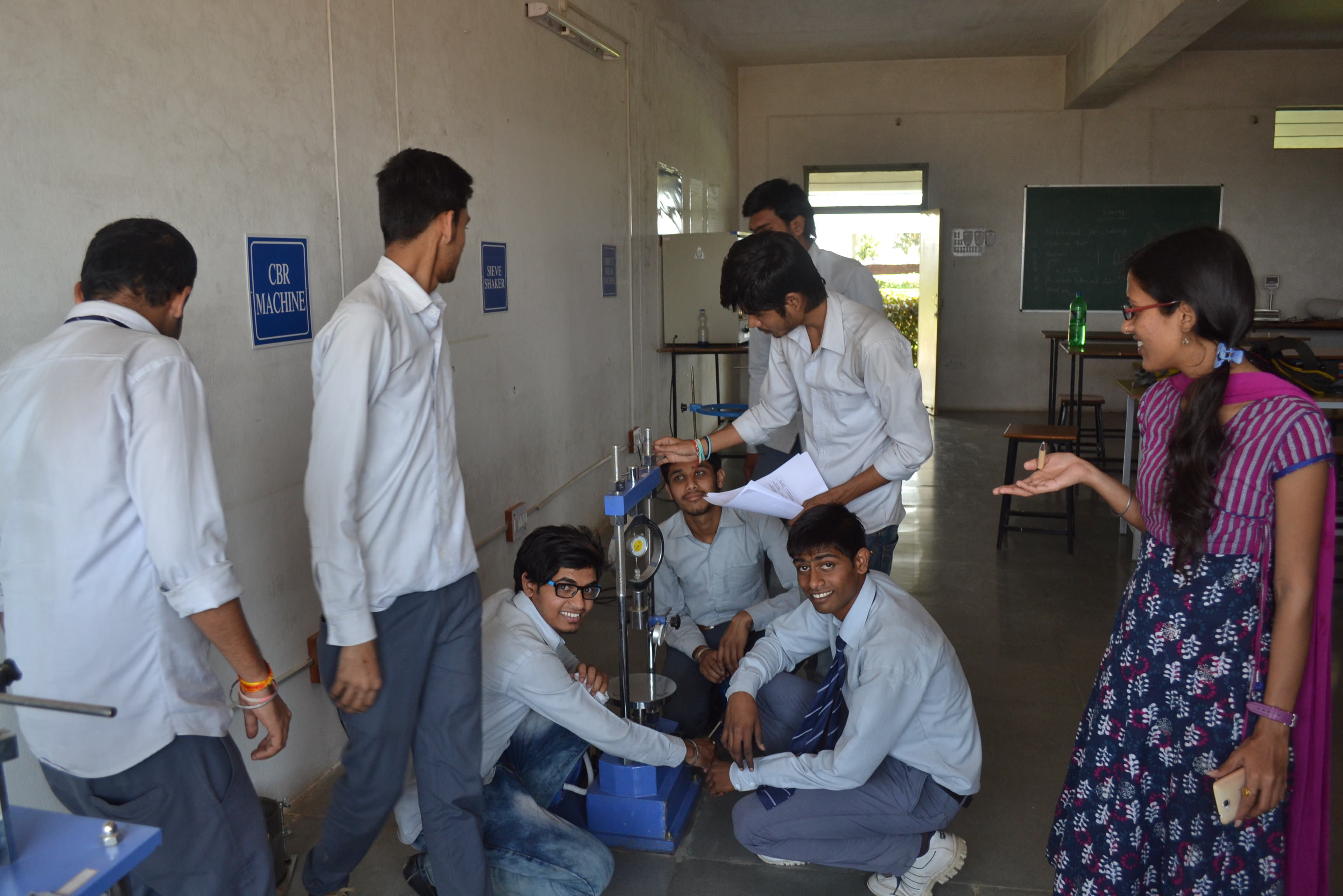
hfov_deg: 67.4
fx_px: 1007
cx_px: 672
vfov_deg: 47.9
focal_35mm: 27
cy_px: 448
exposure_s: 1/100
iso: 400
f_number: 5
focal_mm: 18
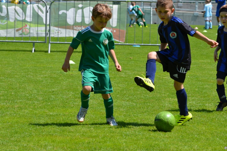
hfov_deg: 10.0
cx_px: 118
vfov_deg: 6.7
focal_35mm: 207
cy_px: 73
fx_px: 1303
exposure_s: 1/320
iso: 200
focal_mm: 125
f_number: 9
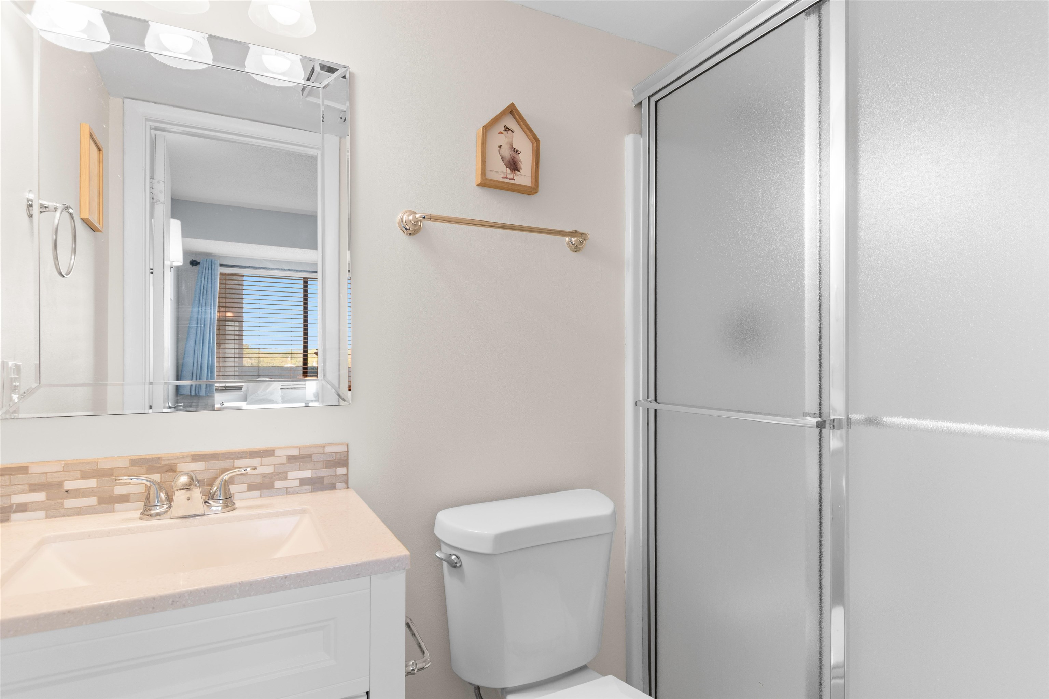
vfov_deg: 64.6
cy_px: 350
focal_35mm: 19
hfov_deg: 86.9
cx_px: 524
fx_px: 554
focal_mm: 13
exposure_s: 1/5
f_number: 4.8
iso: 100
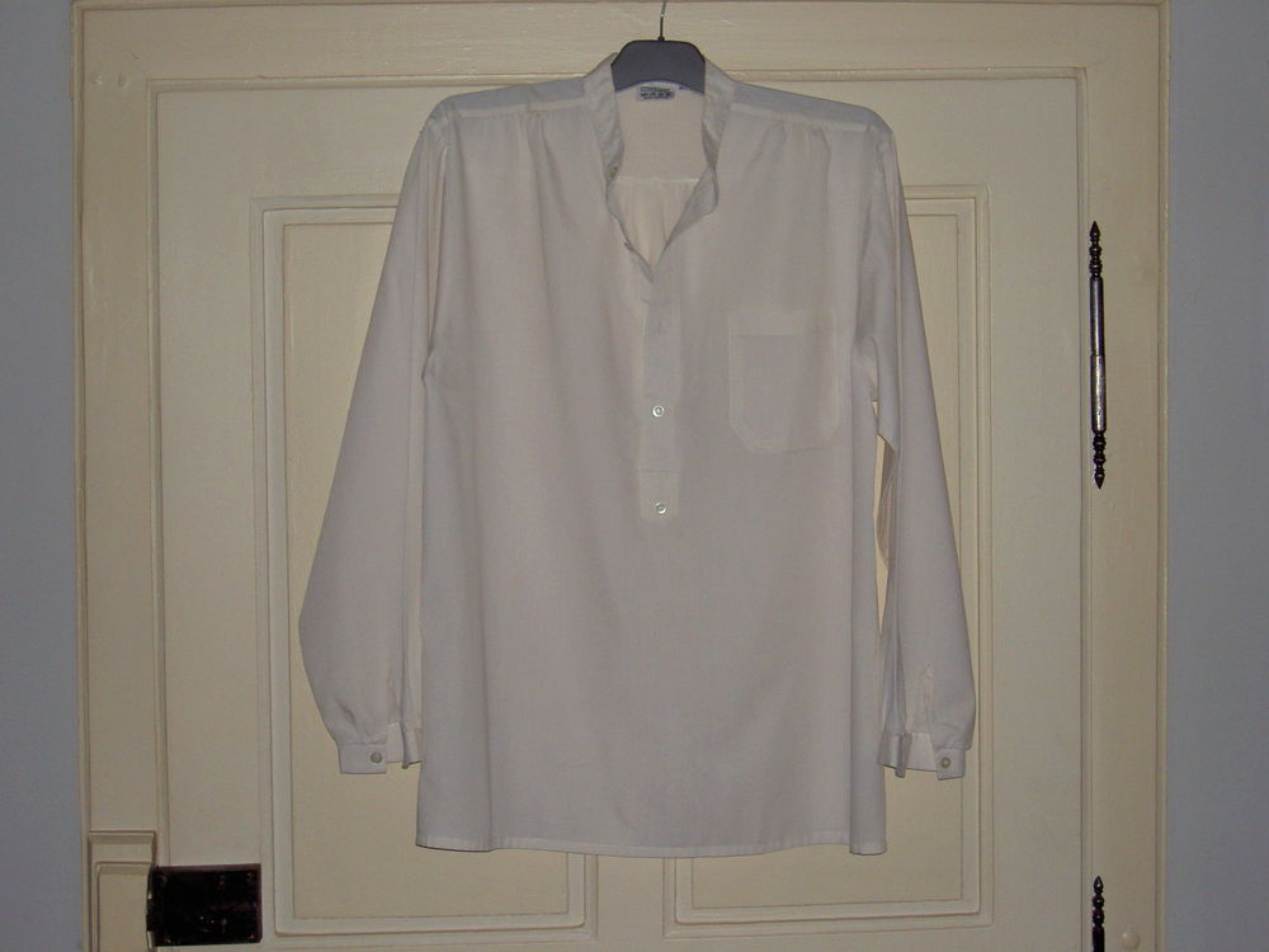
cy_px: 476
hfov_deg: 34.9
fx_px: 2016
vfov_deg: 26.6
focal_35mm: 55
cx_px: 634
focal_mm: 11.3
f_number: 3.3
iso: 200
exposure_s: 1/60
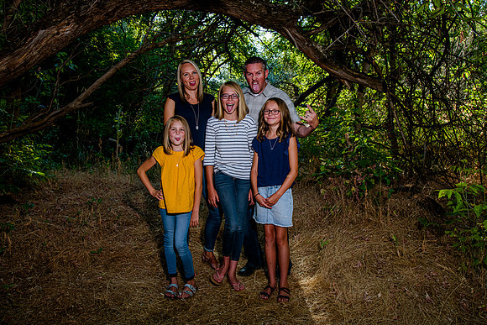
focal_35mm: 36
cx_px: 255
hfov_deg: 53.6
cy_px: 155
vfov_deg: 37.3
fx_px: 482
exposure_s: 1/250
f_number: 7.1
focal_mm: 34
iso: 500
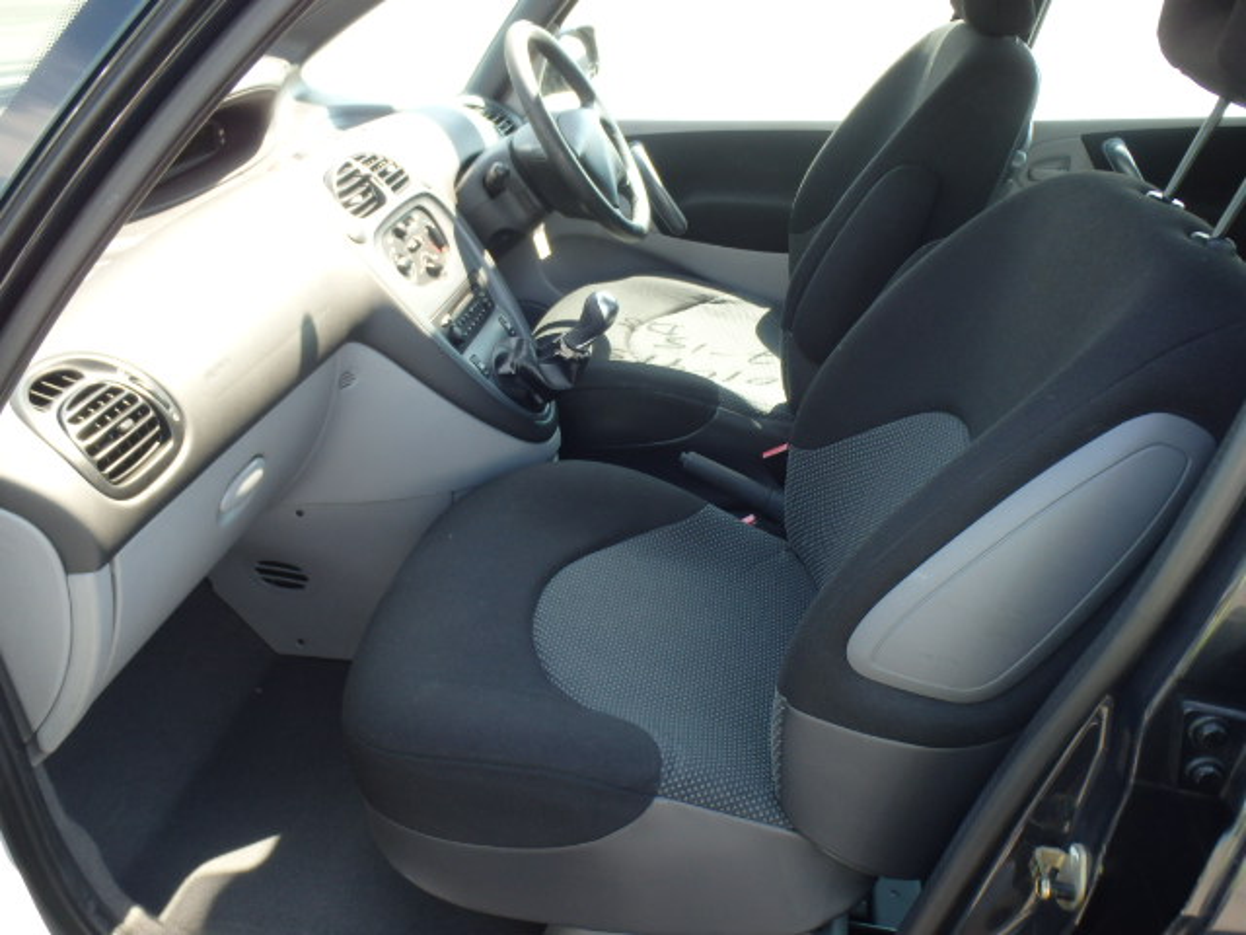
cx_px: 623
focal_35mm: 28
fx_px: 1008
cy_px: 468
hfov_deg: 63.4
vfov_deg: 49.7
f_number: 3.9
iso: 125
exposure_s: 1/60
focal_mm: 5
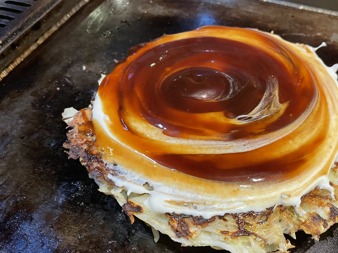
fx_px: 352
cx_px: 216
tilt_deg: -51.2
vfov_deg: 39.6
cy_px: 138
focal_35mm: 36
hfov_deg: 50.7
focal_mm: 4.2
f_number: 1.6
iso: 200
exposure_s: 1/60
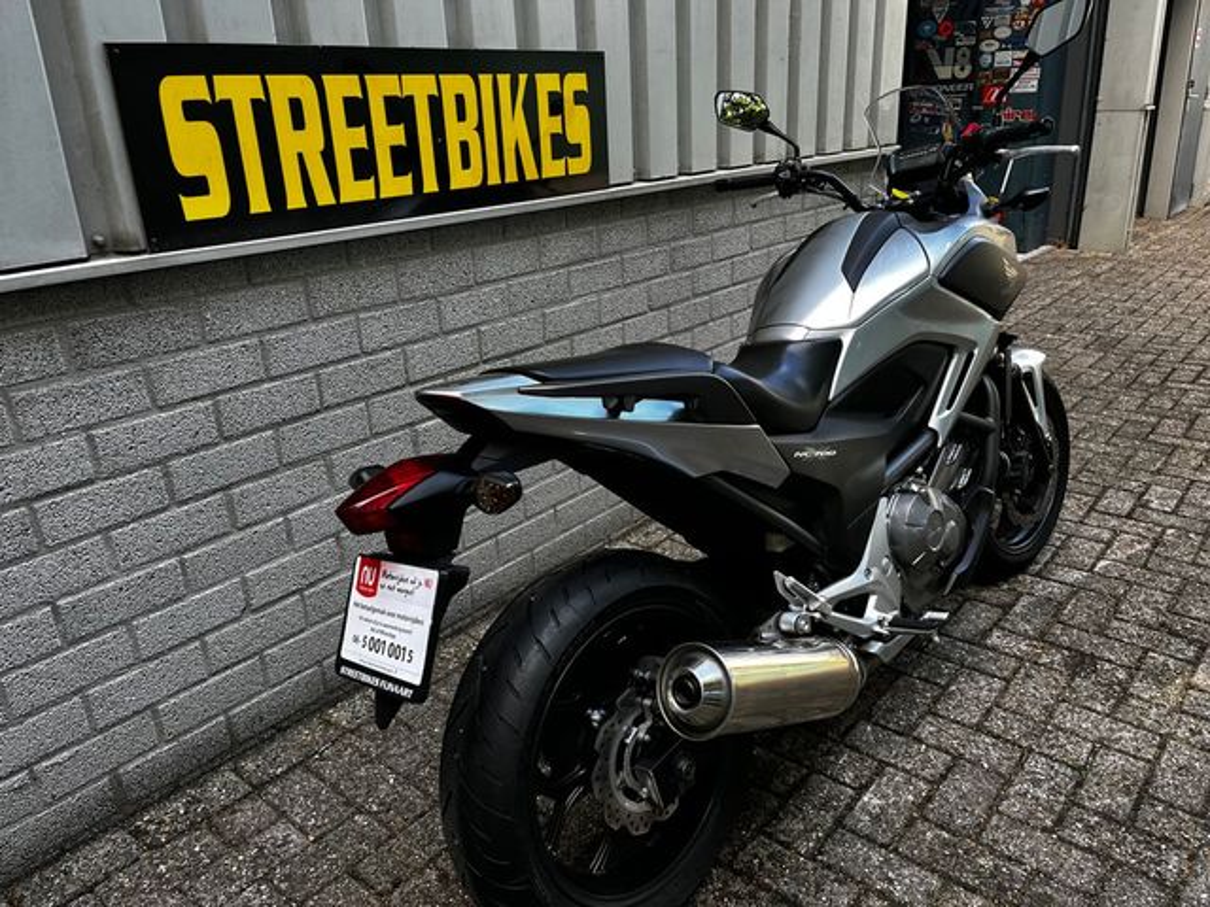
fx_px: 909
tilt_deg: -21.2
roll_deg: +1.7
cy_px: 454
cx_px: 605
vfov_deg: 53.1
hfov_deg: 67.3
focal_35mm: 26
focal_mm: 5.1
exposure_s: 1/121
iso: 50
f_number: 1.6
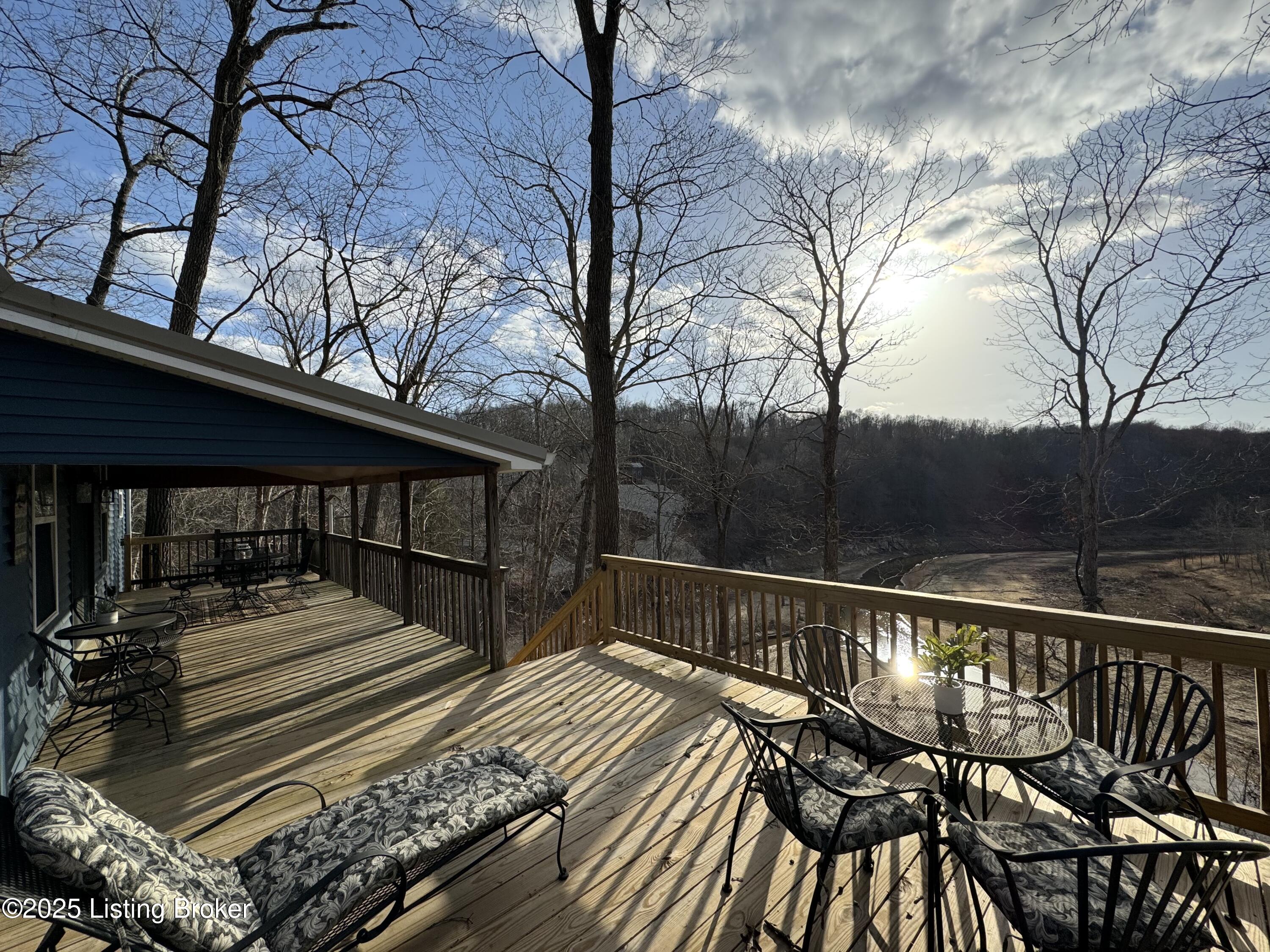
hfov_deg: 102.1
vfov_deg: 85.7
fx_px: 514
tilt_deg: +1.5
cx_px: 635
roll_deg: +1.6
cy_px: 476
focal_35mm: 14
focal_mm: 2.22
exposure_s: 1/2584
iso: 40
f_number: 2.2
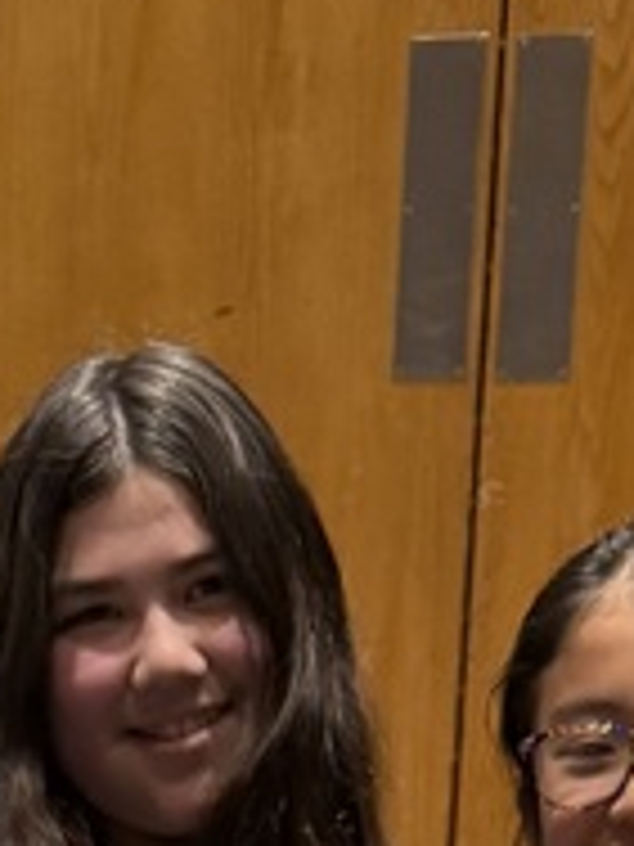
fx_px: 3199
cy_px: 1948
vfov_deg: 12.3
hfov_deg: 11.3
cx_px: 148
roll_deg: -3.4
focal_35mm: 131
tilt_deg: -18.0
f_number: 1.78
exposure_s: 1/60
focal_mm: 6.76
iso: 250
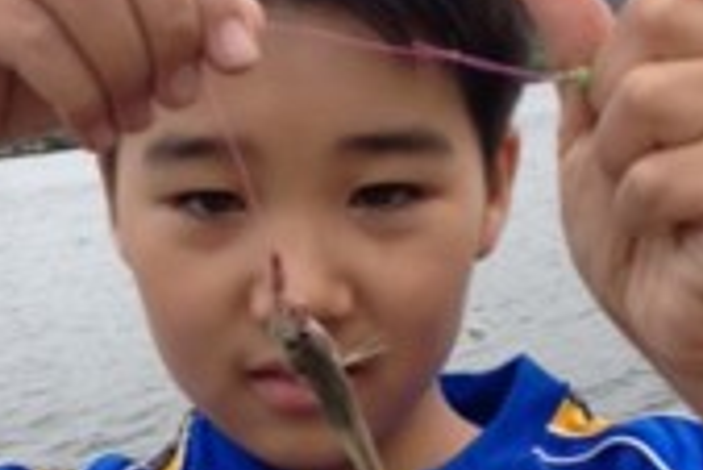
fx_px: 1896
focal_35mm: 97
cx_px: 283
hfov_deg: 21.0
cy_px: 341
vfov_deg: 14.1
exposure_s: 1/452
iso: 50
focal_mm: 4.28
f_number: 2.4
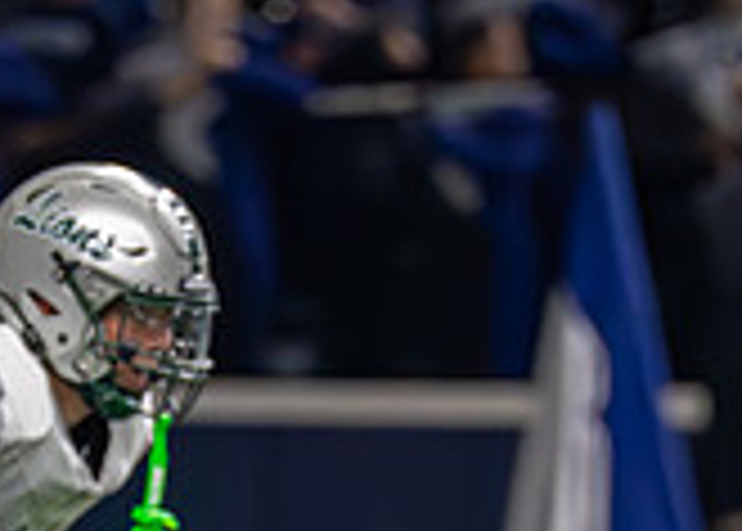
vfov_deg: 1.3
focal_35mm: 1090
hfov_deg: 1.8
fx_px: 22979
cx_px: 192
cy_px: 948
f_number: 2.8
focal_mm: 200
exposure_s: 1/1600
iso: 5000
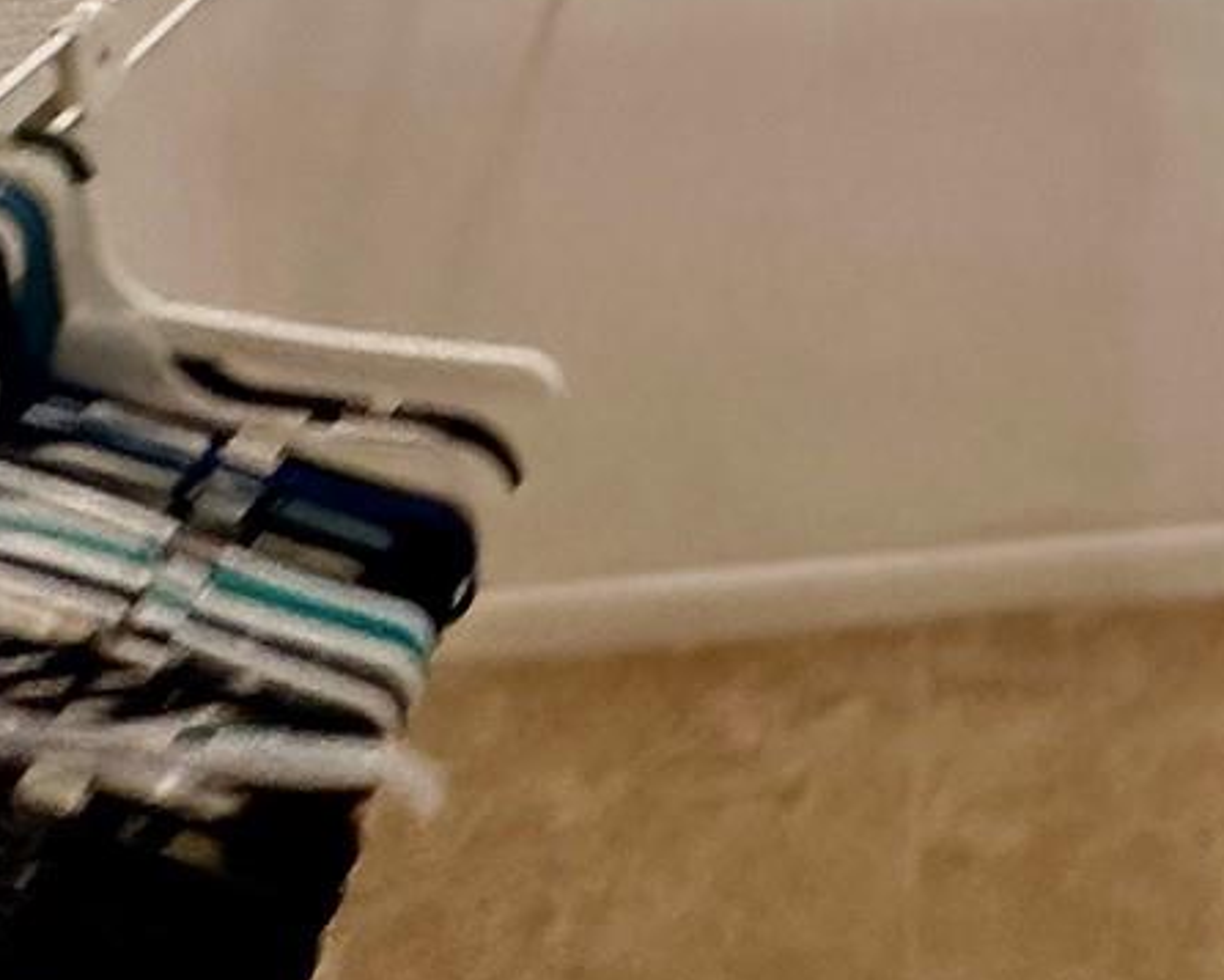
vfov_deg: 23.6
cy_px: -546
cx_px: 1024
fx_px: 1775
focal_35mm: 49
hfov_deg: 36.4
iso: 250
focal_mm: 2.22
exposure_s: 1/60
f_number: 2.2
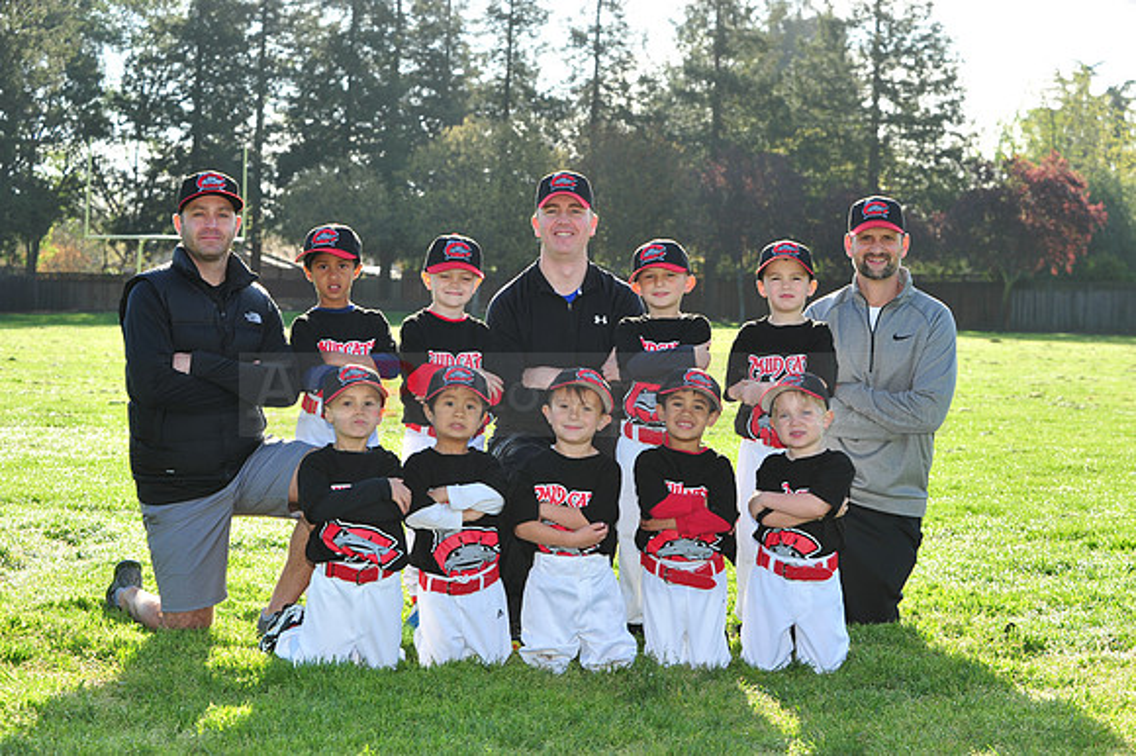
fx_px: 2523
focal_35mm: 80
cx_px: 568
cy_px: 378
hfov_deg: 25.4
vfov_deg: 17.0
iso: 400
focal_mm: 80
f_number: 8
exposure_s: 1/400
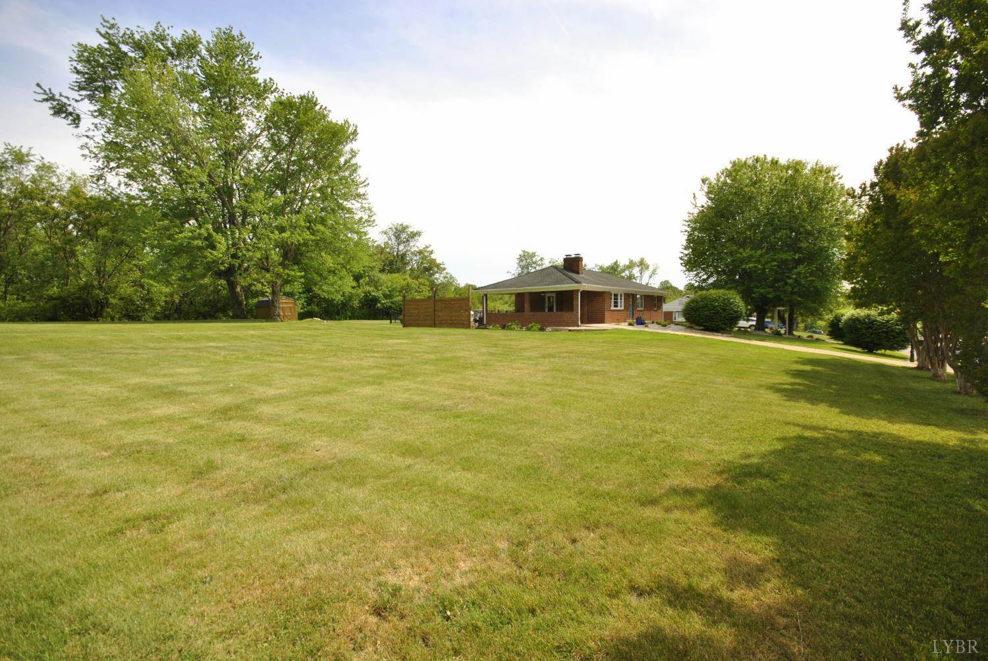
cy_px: 330
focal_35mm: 15
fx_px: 412
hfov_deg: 100.3
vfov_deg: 77.5
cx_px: 494
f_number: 7.1
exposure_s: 1/200
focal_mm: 10
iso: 100
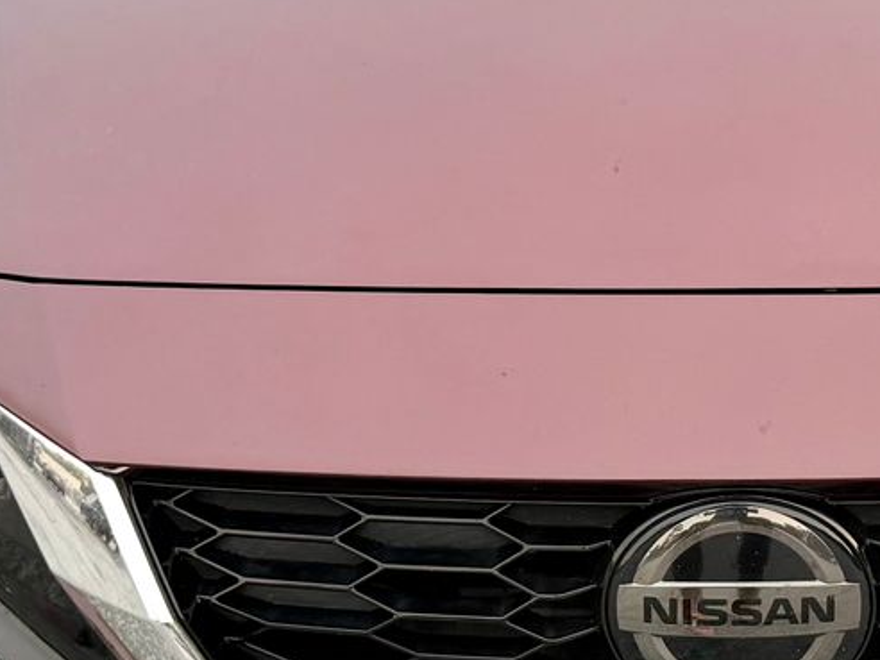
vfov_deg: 18.7
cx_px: 705
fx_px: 1983
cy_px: 120
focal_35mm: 78
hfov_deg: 24.6
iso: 100
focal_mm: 6.76
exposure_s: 1/121
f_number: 1.78
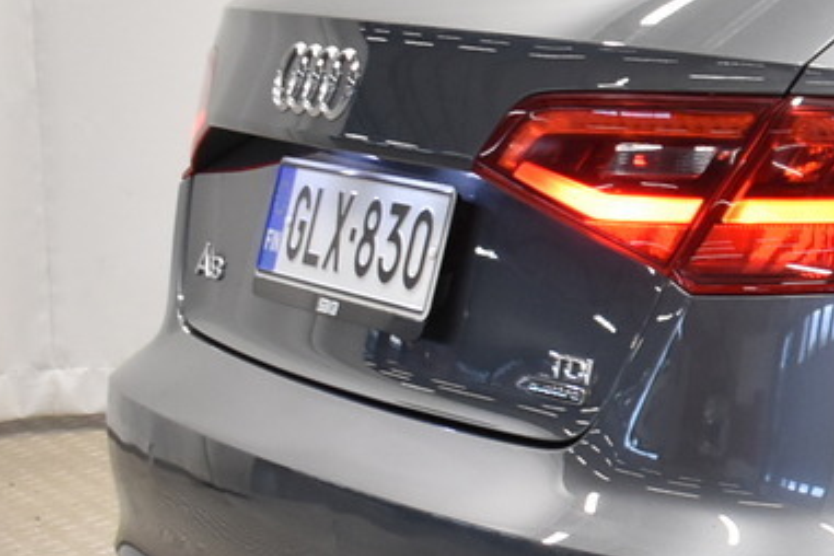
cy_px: 254
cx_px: 1594
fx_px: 3243
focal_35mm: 140
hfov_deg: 13.0
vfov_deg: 9.8
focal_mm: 22
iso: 800
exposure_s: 1/40
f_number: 3.8
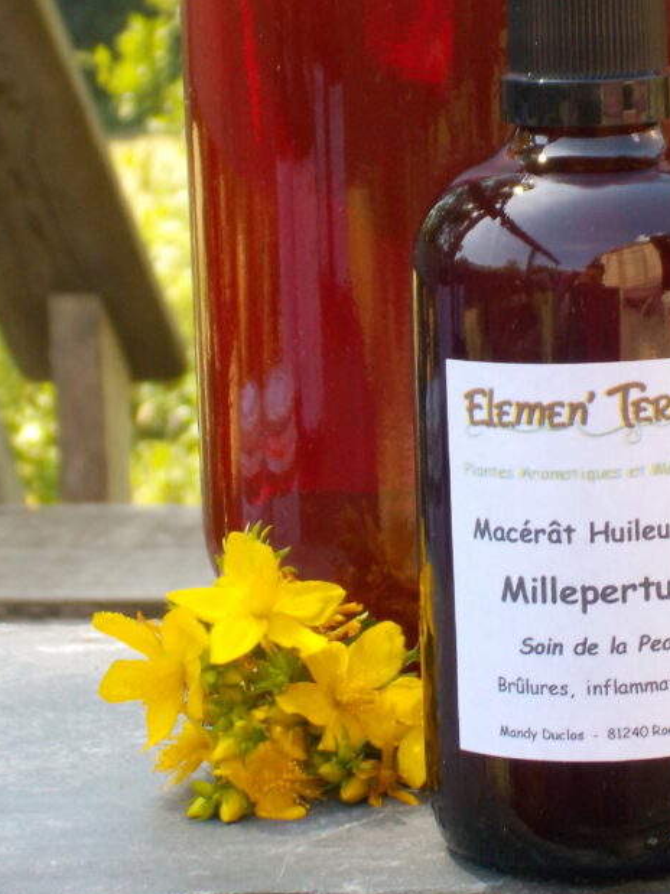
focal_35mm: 149
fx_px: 3847
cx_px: 547
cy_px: 287
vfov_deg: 13.2
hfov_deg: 9.9
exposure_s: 1/125
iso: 200
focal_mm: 12.3
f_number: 5.9
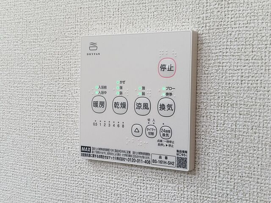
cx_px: 136
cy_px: 102
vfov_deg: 29.1
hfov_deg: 38.2
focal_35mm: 50
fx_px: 391
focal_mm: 4.7
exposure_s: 1/60
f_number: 1.7
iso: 500
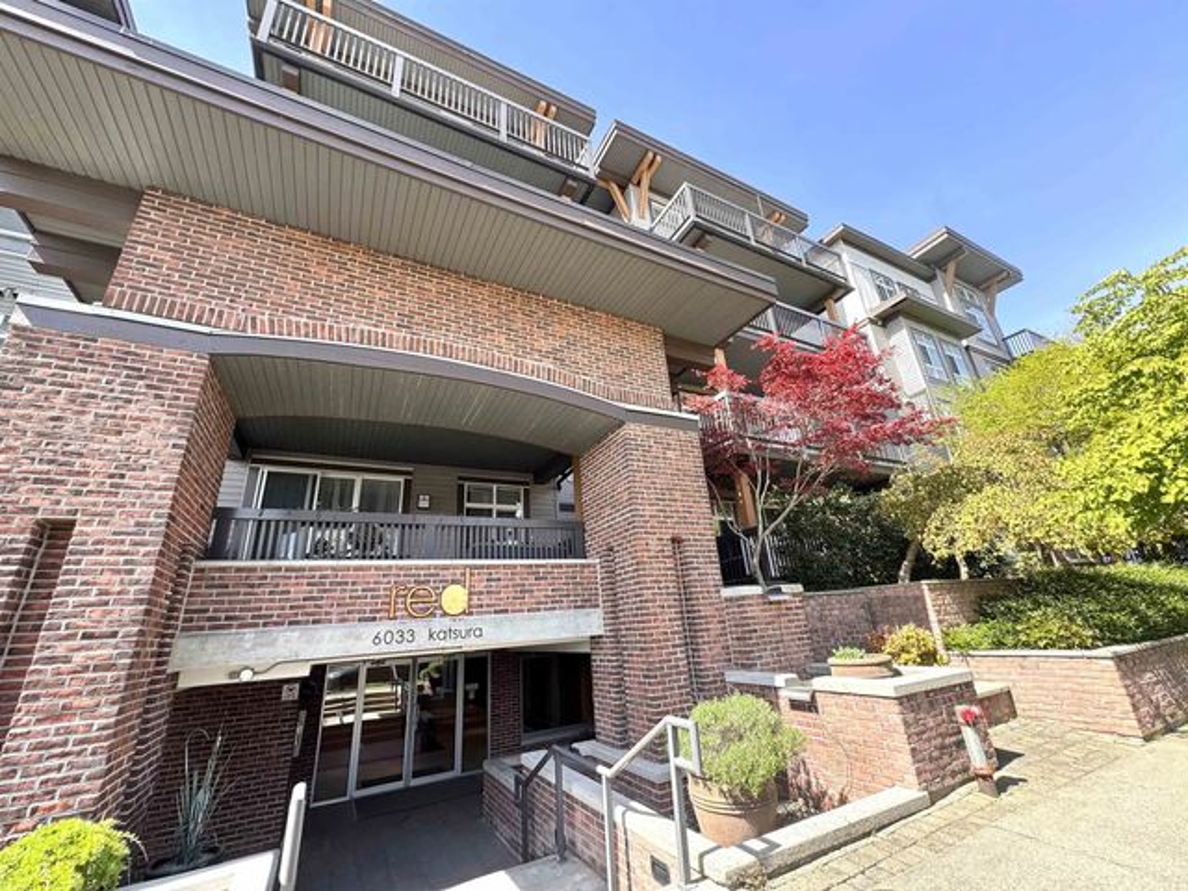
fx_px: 480
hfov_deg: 102.1
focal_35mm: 14
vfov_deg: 85.7
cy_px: 446
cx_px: 594
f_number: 2.2
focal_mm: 2.22
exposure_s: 1/198
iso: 40
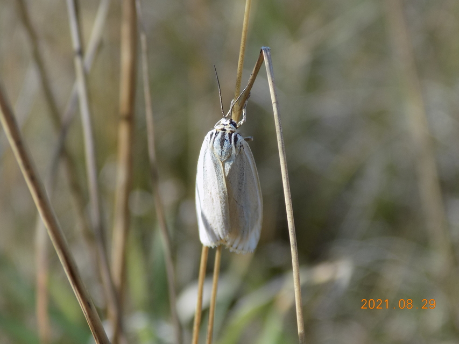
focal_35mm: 97
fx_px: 1286
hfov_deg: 20.2
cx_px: 230
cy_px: 172
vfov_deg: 15.2
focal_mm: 17.2
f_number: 4.6
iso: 80
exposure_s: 1/320
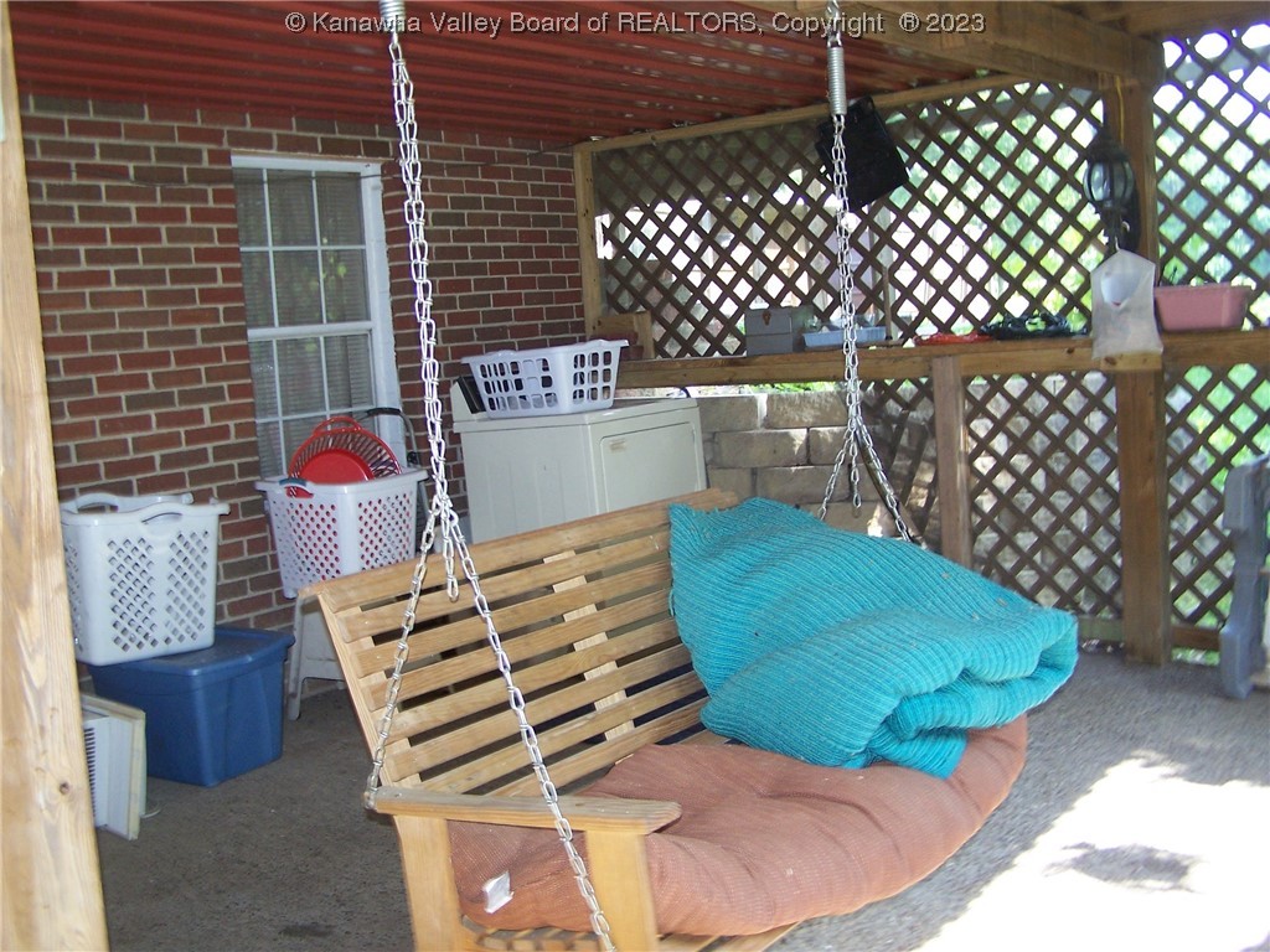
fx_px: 1394
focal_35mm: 38
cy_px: 476
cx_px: 635
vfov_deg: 37.7
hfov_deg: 49.0
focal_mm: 6.3
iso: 140
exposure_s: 1/60
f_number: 2.8
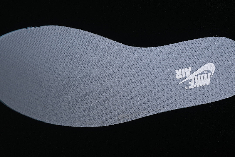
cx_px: 118
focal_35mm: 75
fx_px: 490
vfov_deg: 18.2
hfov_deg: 27.0
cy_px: 78
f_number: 7.1
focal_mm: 50
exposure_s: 1/80
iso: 160
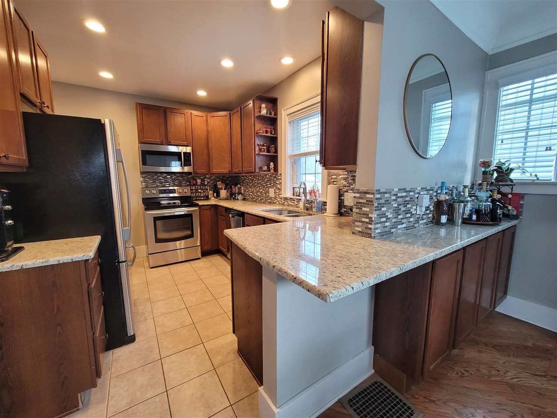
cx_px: 278
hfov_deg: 106.2
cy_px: 209
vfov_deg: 89.9
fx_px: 209
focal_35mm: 13
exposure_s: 1/60
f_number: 2.2
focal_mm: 2.2
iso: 320
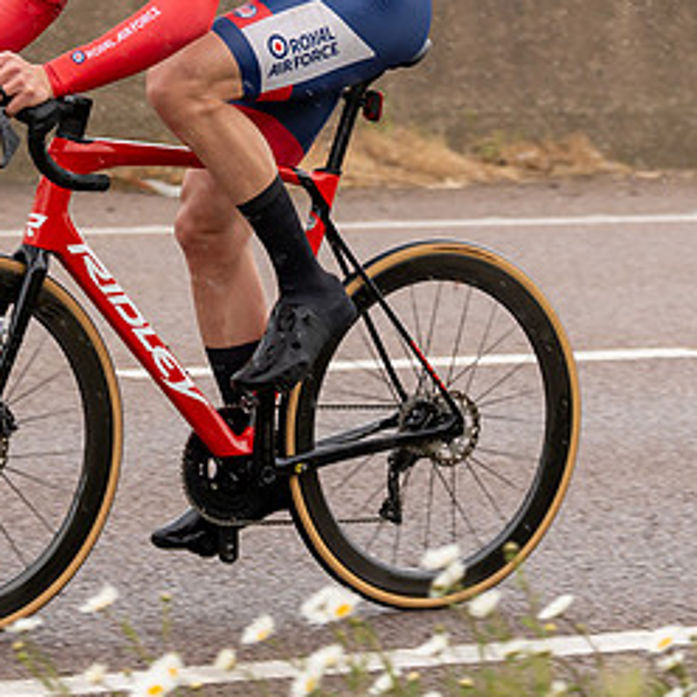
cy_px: -41
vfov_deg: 8.4
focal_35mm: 208
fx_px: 4738
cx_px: -56
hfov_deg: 8.4
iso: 320
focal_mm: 70
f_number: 3.5
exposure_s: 1/1000
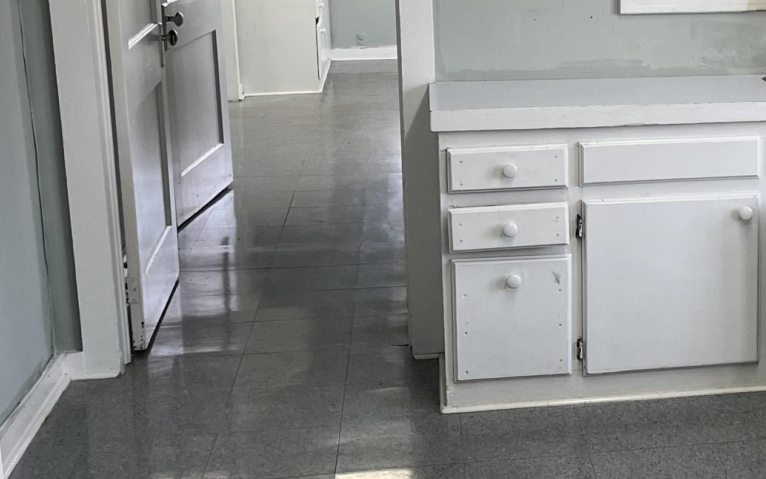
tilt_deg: -12.3
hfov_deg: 29.3
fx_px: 1399
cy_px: 143
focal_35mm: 67
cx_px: 699
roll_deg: -0.2
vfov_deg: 19.3
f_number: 1.6
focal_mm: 5.1
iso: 80
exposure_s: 1/60
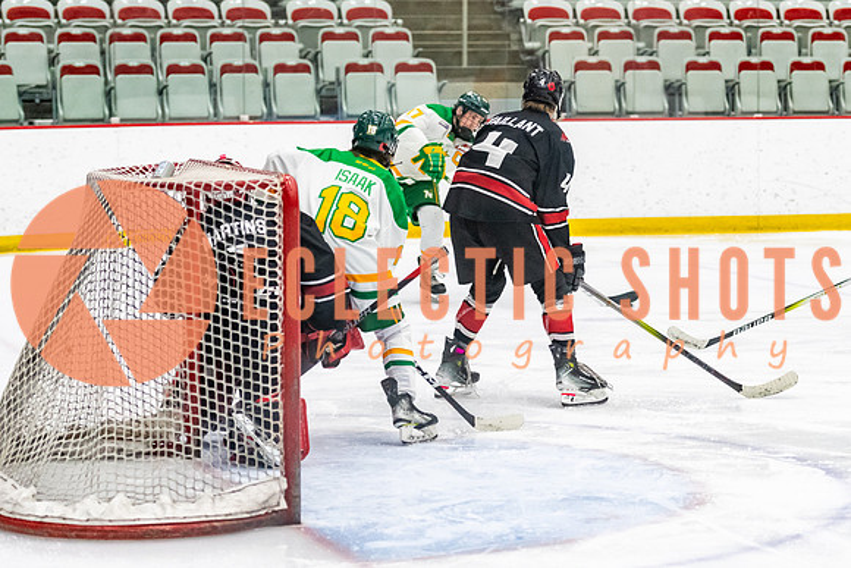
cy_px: 231
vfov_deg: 10.2
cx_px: 514
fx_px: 3187
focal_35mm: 135
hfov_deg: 15.2
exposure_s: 1/640
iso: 4000
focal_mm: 90
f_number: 2.8
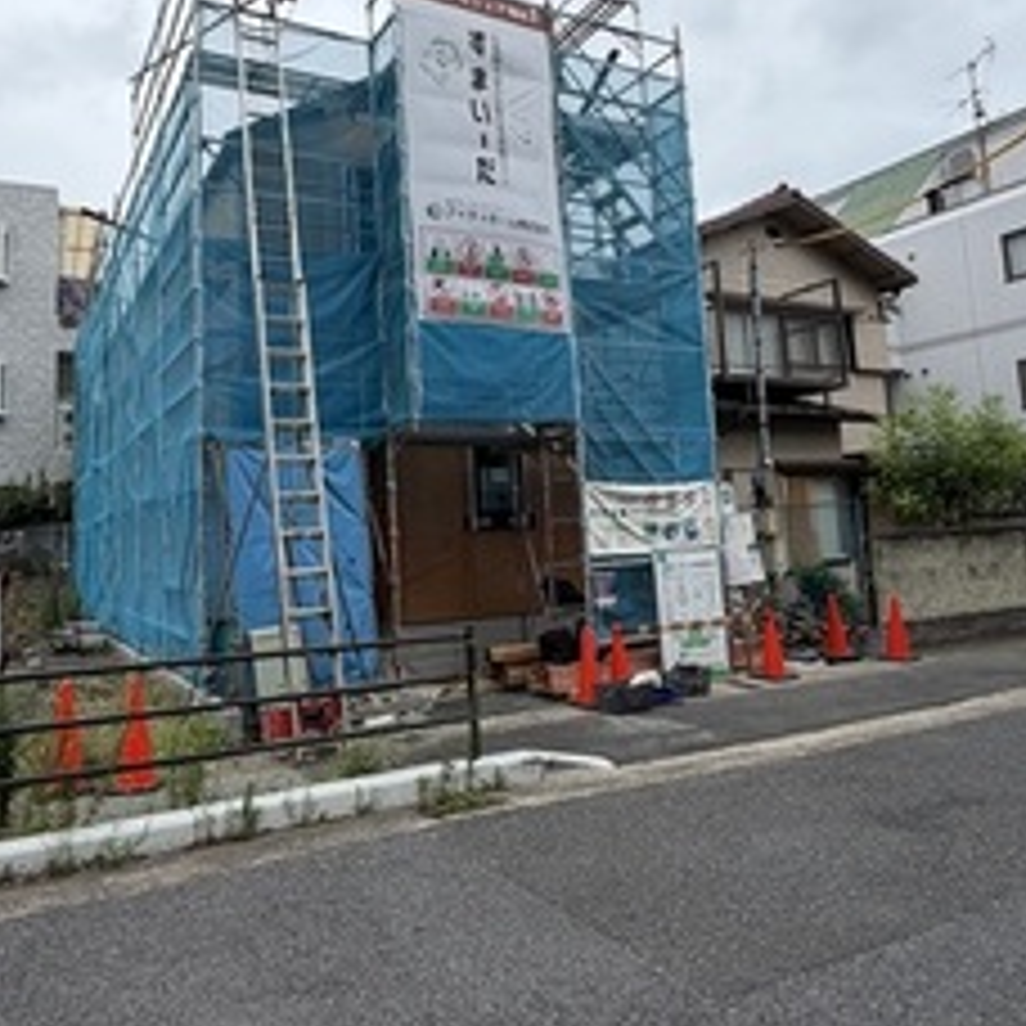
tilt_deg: +7.7
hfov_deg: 60.5
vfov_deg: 60.6
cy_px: 432
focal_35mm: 26
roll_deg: +3.0
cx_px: 414
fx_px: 872
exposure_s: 1/770
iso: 25
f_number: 2.2
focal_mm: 2.22
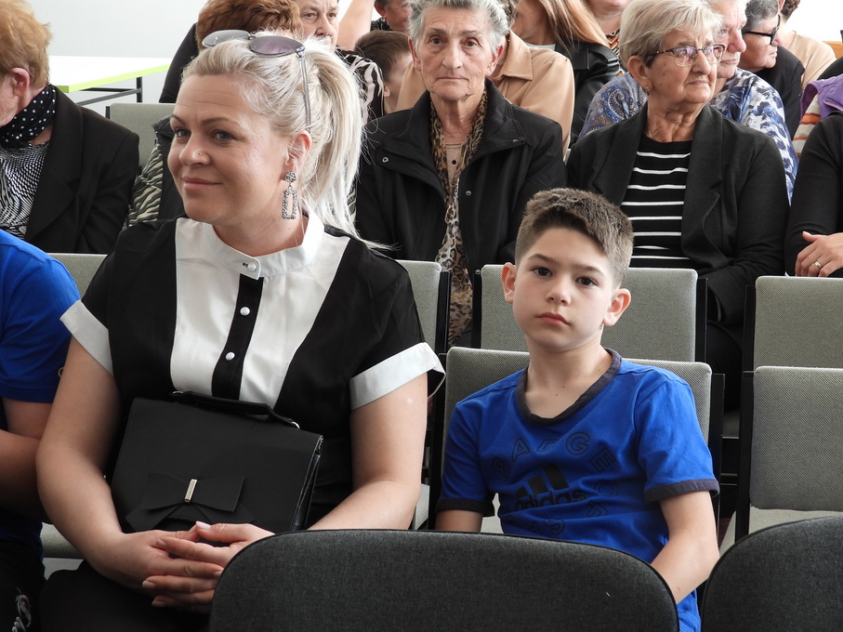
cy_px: 300
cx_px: 529
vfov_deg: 17.2
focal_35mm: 86
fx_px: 2094
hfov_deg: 22.7
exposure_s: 1/30
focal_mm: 11.7
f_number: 3.5
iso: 100
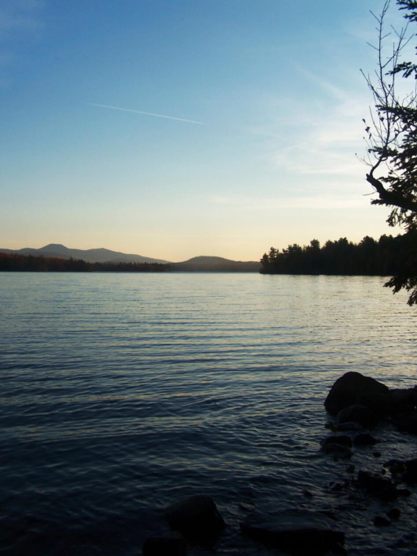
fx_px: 658
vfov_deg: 45.7
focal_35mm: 41
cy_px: 260
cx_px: 204
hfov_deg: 35.1
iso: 80
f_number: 2.8
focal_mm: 6.3
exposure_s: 1/1000
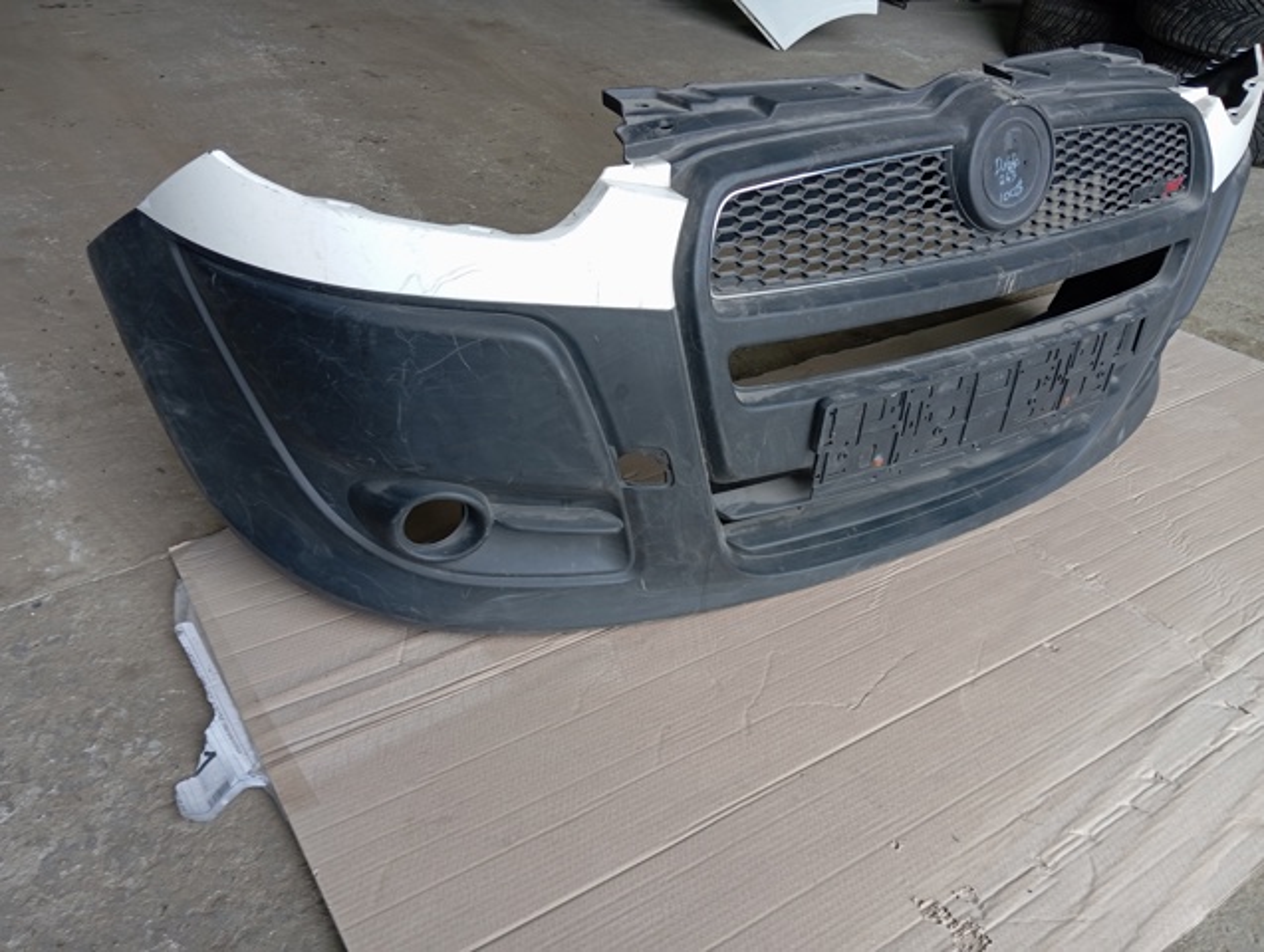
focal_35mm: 28
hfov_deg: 63.4
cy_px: 476
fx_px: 1024
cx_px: 632
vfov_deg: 49.9
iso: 101
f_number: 1.8
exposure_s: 1/50
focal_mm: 4.22
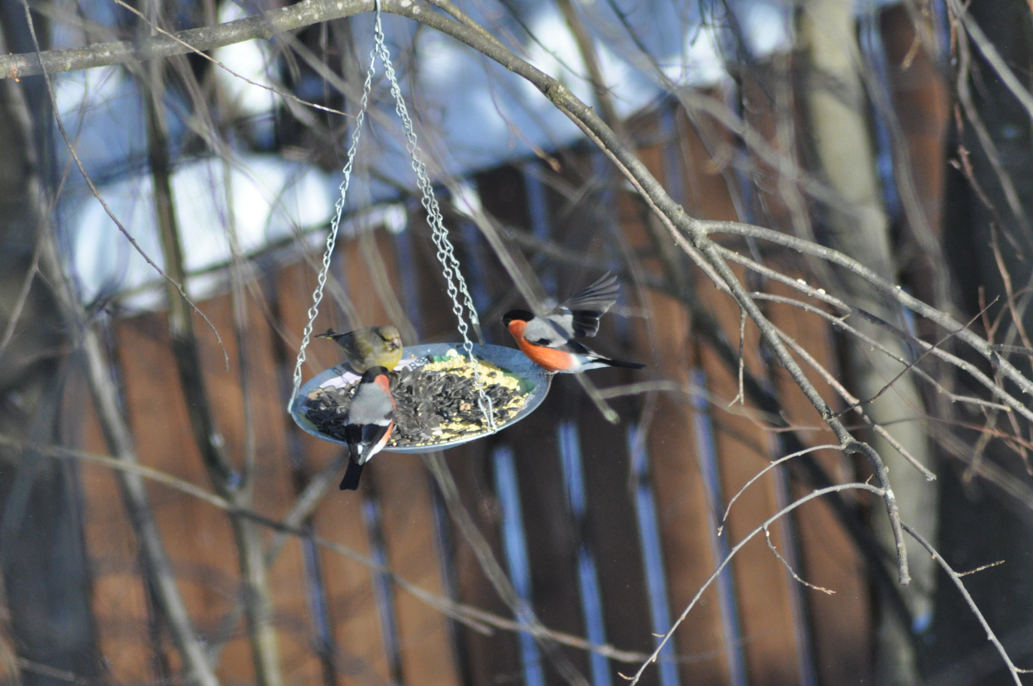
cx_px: 516
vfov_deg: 3.0
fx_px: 12896
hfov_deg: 4.6
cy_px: 343
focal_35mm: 450
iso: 1250
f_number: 7.1
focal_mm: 300
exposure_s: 1/2000
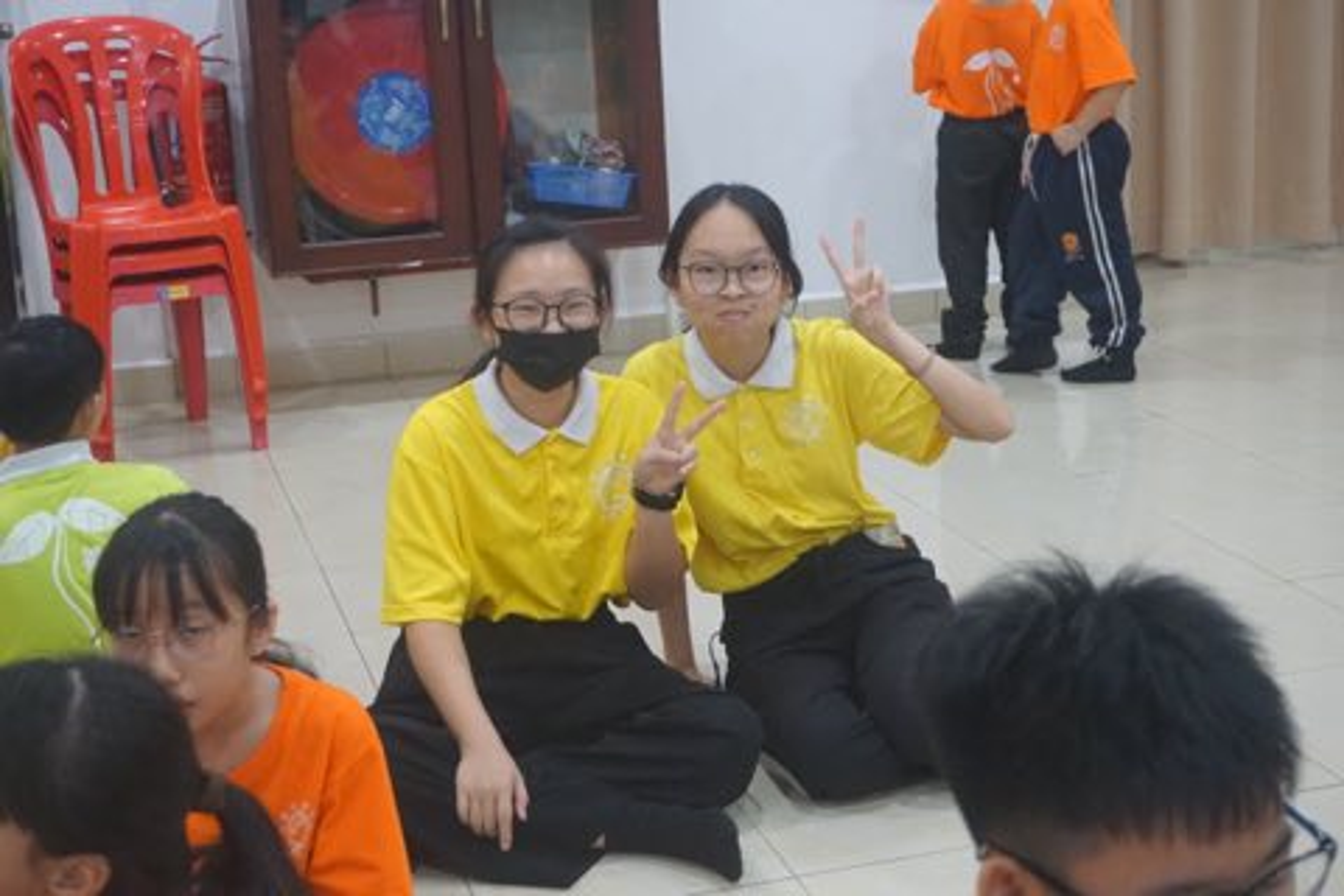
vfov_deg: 24.4
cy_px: 448
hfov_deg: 35.9
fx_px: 2072
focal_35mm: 56
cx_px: 672
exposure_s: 1/100
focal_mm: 37
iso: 3200
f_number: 5.6
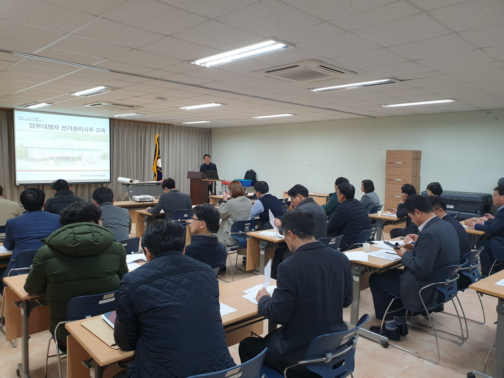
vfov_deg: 53.1
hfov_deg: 67.3
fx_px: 379
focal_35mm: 26
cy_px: 189
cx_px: 252
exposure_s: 1/60
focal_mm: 4.3
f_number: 2.4
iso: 160
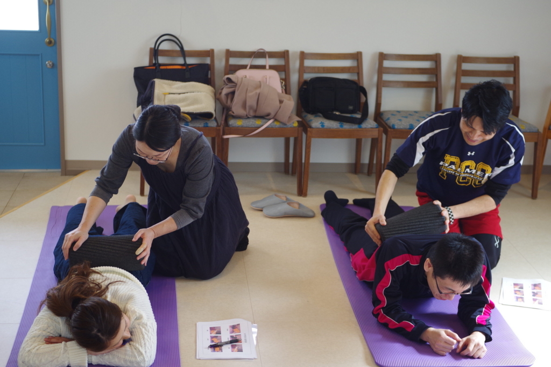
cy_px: 184
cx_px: 276
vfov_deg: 22.6
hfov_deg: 33.4
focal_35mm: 60
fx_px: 918
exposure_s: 1/100
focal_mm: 40
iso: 400
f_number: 2.8
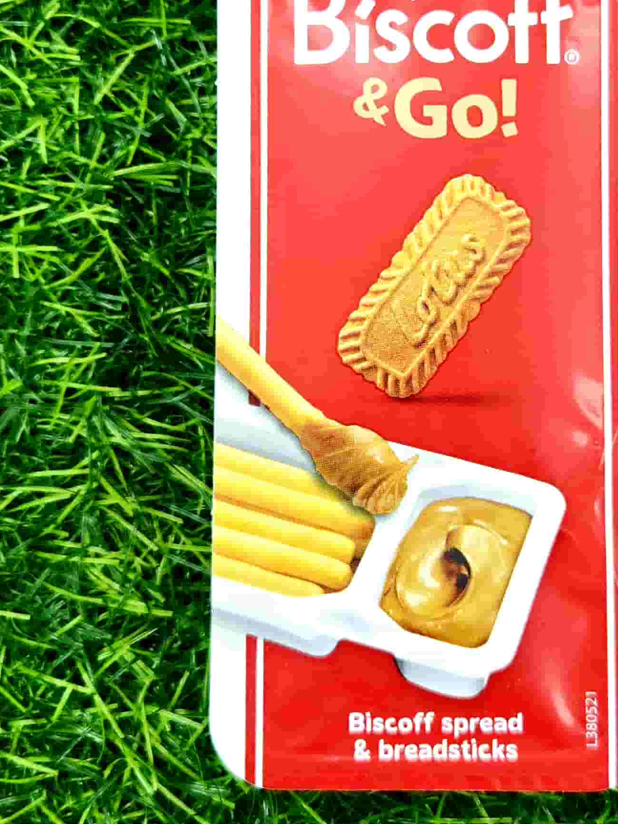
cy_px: 279
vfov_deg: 53.0
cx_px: 440
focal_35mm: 34
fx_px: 809
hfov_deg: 40.9
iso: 160
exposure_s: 1/101
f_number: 1.8
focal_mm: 5.4
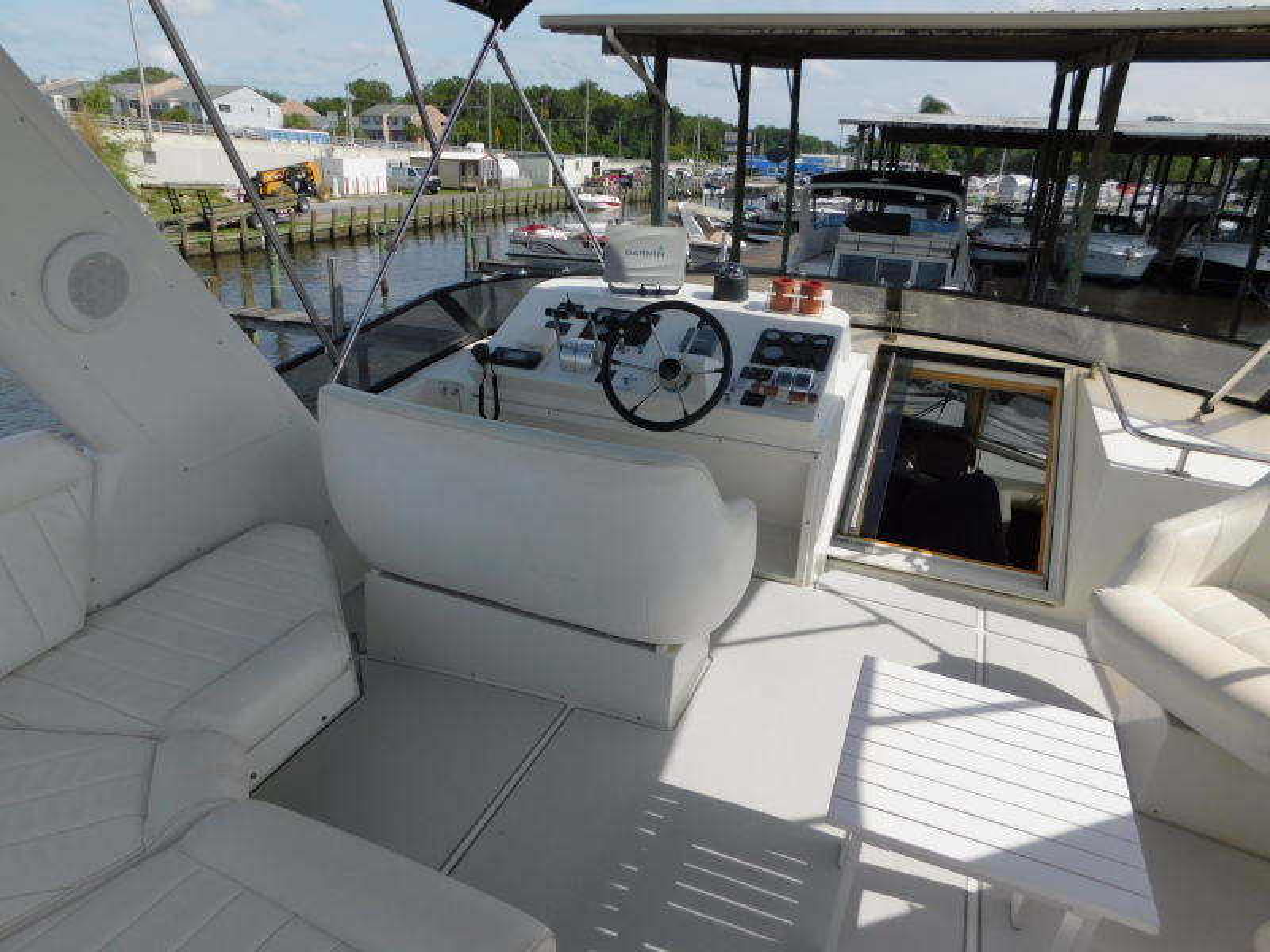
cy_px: 476
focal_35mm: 23
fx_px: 844
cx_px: 635
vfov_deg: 58.9
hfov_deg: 73.9
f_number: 6
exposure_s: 1/640
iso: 125
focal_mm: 4
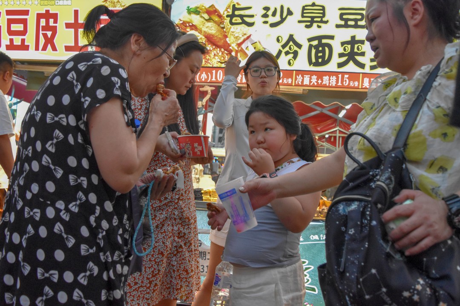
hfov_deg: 61.9
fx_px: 383
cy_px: 153
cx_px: 230
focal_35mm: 30
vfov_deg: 43.6
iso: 2200
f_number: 3.5
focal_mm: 20
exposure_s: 1/500
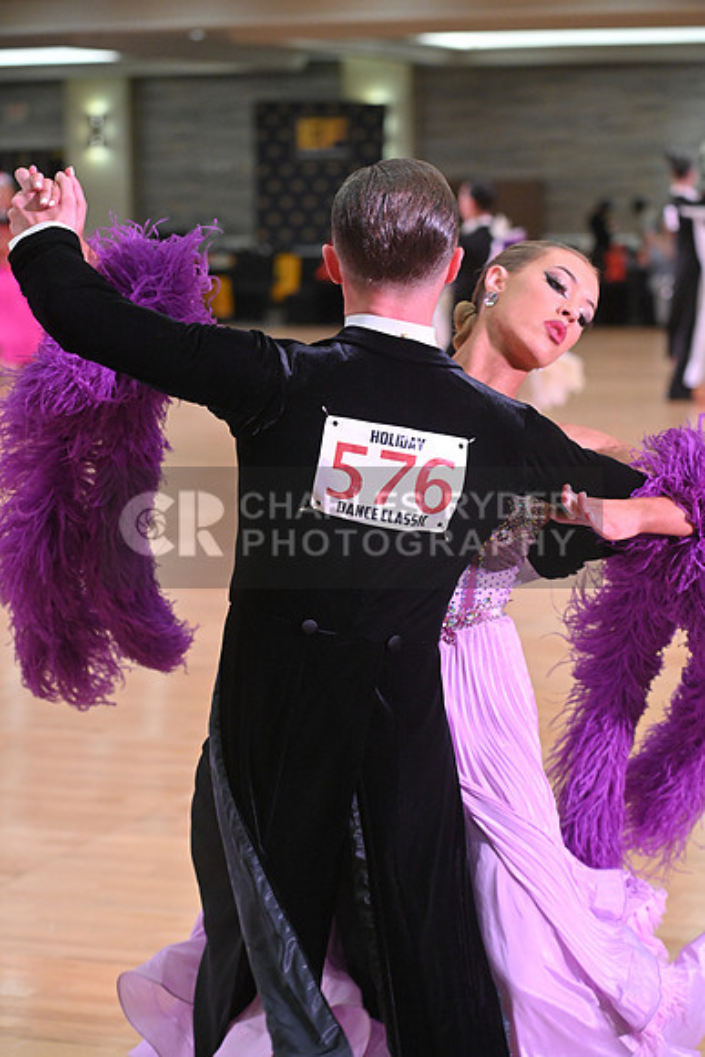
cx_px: 352
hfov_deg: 14.4
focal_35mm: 95
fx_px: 2789
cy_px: 528
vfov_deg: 21.5
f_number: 5
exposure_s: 1/400
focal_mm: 95
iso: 3200
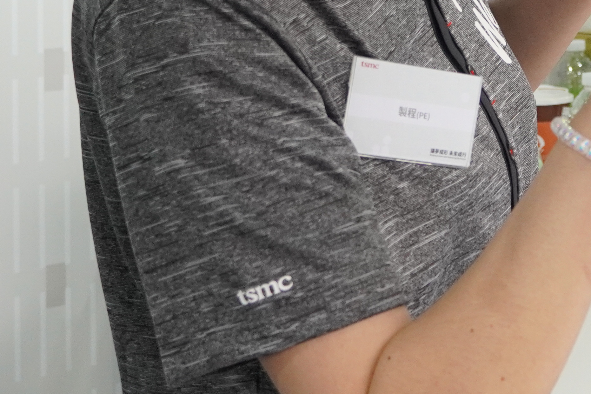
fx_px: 1904
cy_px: -109
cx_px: 752
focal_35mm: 116
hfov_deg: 16.7
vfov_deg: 11.5
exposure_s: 1/160
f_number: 4
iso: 1000
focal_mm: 24
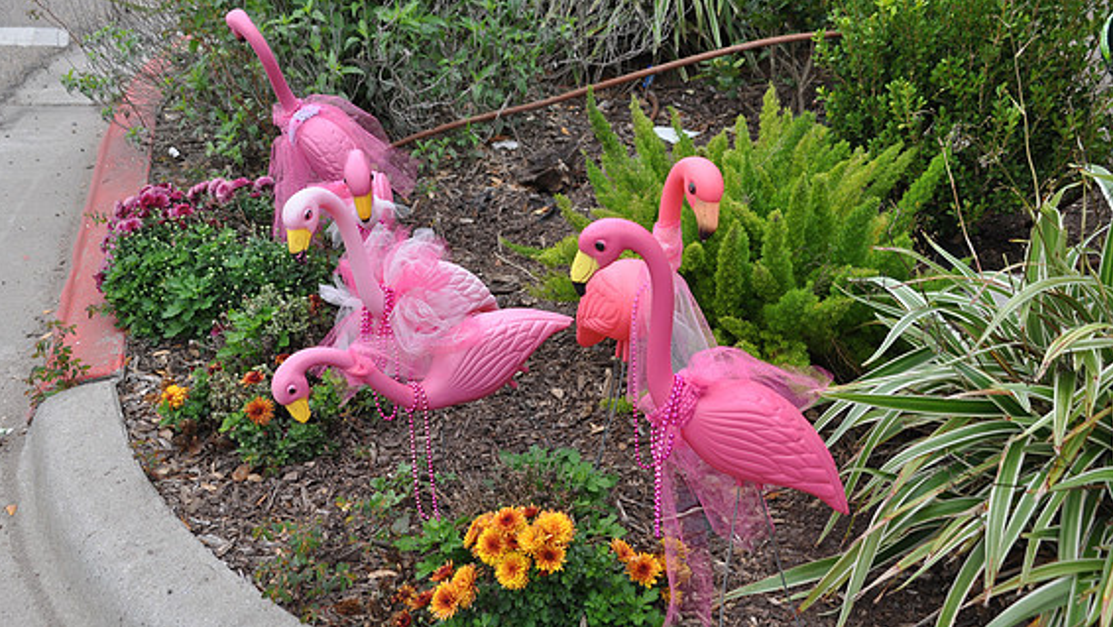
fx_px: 1329
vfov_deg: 26.6
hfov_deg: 45.5
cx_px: 562
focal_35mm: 45
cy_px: 327
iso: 200
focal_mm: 28
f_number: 5.6
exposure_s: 1/30
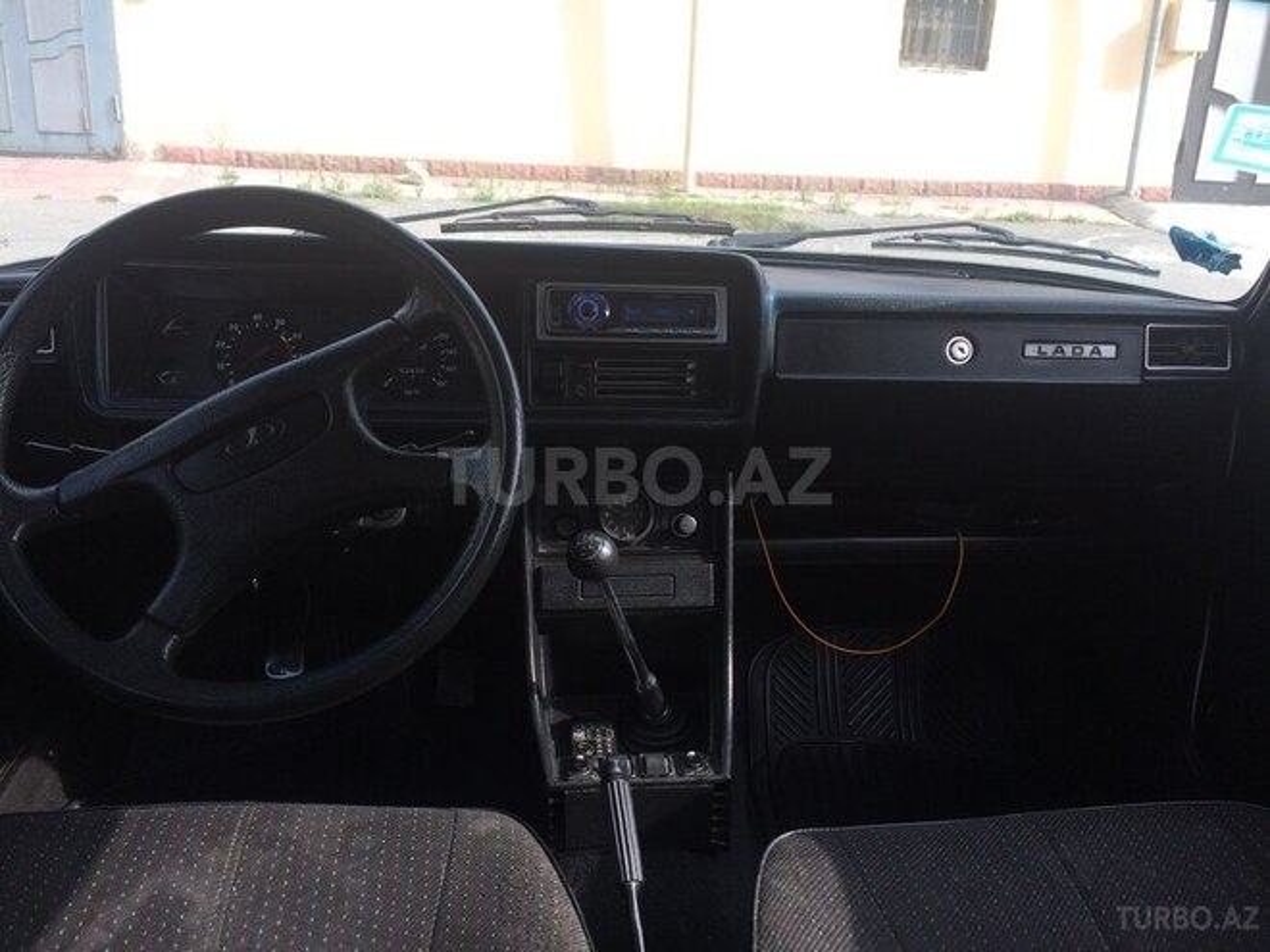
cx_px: 635
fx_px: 1064
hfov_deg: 61.7
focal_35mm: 29
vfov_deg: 48.2
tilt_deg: -19.1
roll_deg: -4.9
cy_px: 476
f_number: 2.2
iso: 32
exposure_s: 1/398
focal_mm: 4.15
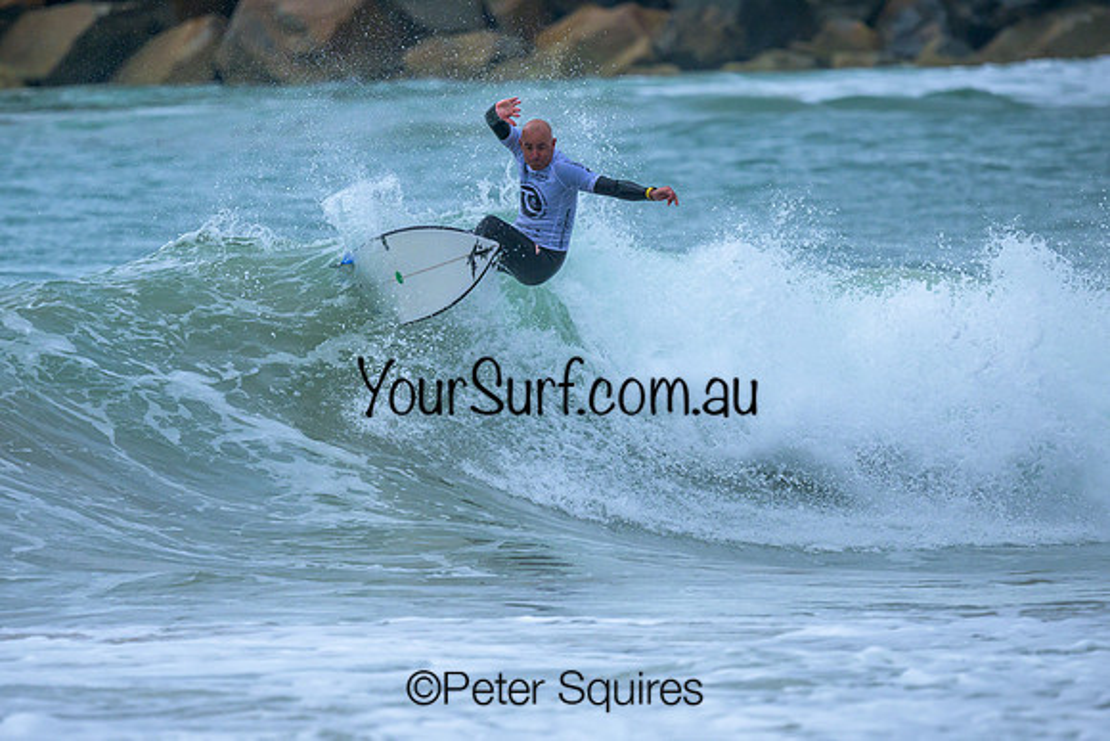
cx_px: 495
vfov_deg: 1.3
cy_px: 386
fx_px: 33918
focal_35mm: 1100
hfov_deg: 1.9
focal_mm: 800
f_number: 6.3
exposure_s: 1/2000
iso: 500
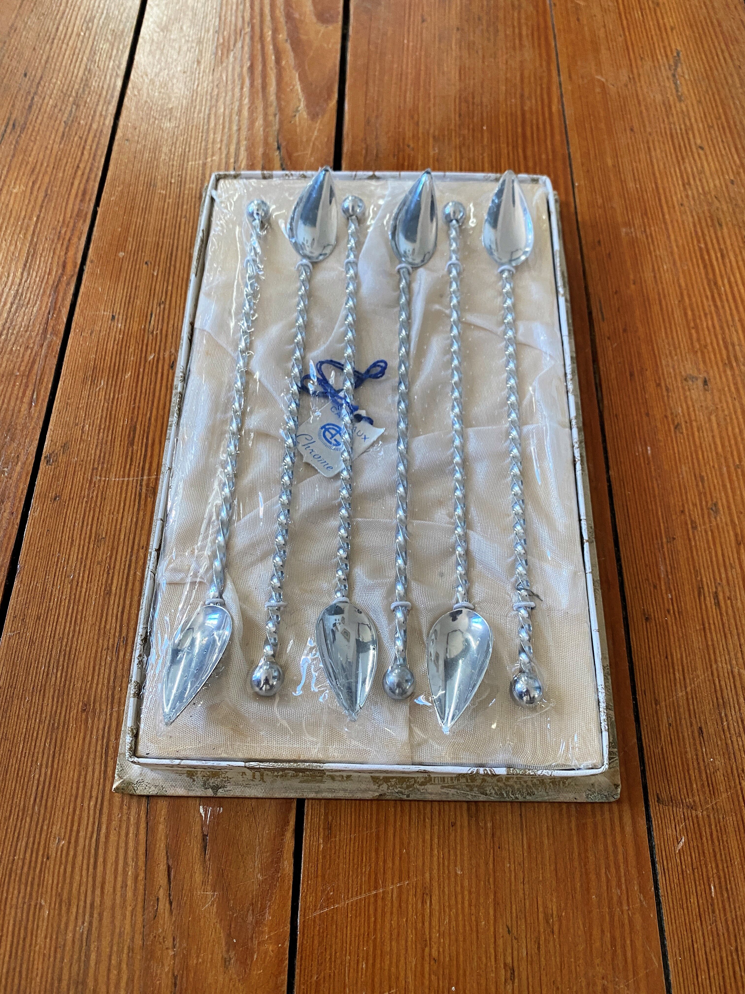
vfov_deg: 67.3
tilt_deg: -64.7
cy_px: 497
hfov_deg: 53.1
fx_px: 746
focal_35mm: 26
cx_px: 372
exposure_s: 1/93
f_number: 1.8
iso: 125
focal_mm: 4.25
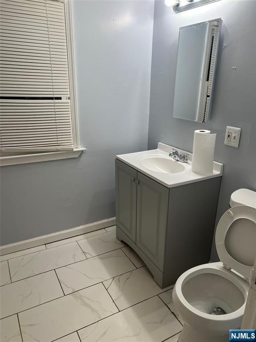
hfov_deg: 53.1
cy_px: 171
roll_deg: -0.1
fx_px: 256
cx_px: 128
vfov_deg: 67.3
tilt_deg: -18.6
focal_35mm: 26
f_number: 1.5
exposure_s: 1/120
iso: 50
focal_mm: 5.7
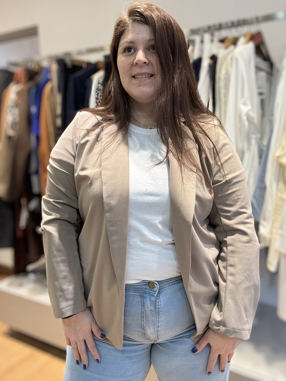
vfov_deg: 60.0
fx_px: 330
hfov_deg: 46.8
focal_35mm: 30
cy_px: 190
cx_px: 143
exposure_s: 1/50
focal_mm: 2.69
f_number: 1.9
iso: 125
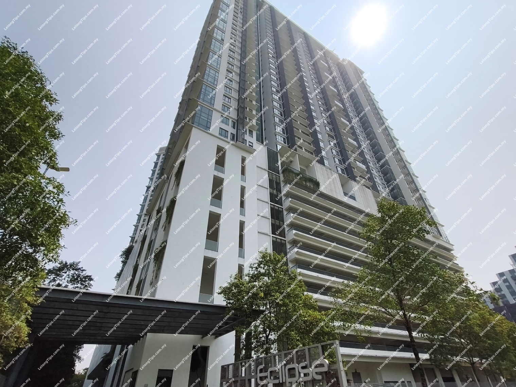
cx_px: 258
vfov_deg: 81.7
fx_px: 224
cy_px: 194
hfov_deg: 98.2
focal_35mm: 15
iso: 50
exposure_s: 1/5448
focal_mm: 1.67
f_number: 2.2
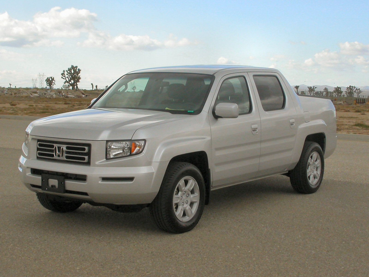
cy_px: 138
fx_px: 522
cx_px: 184
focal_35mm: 49
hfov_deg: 38.9
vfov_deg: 29.7
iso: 100
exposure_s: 1/248
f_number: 7.3
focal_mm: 10.2
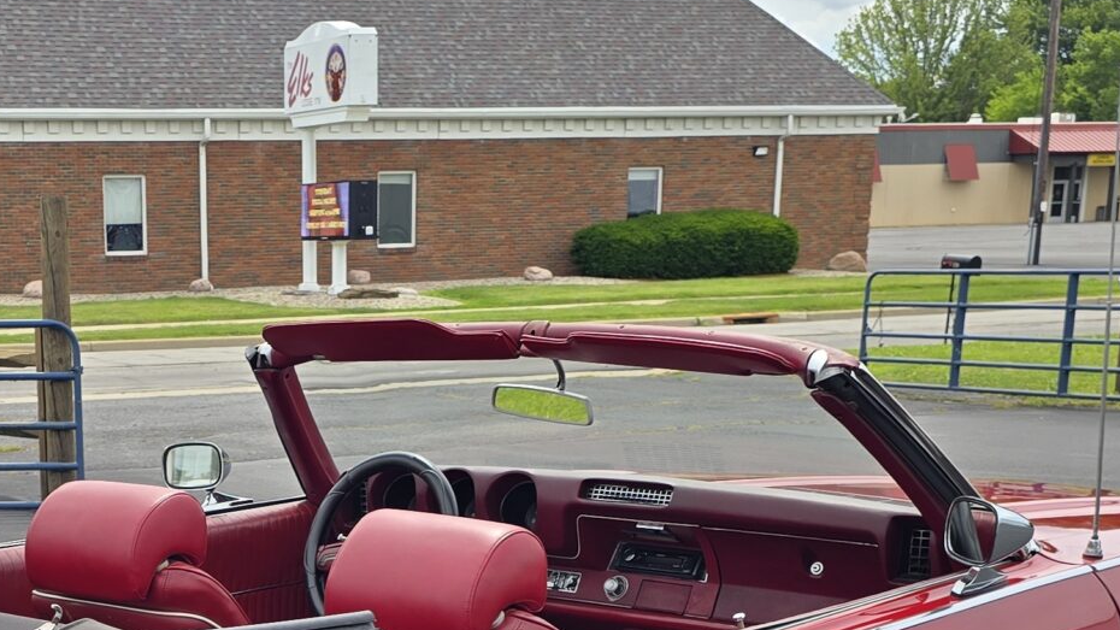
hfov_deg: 29.8
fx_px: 2049
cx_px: 200
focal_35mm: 69
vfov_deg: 16.4
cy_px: 849
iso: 12
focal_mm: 6.3
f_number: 1.7
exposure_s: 1/705
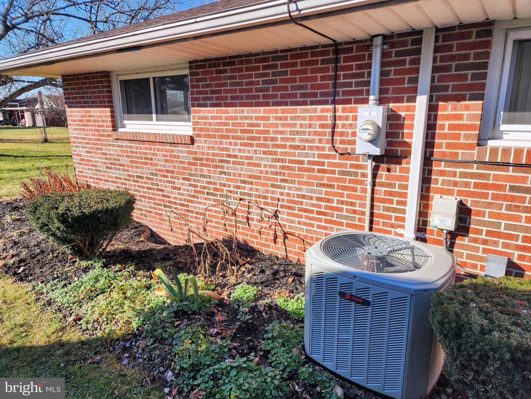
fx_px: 353
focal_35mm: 23
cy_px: 200
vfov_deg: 58.9
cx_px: 266
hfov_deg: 73.9
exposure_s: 1/548
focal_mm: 6.4
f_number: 1.8
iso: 12
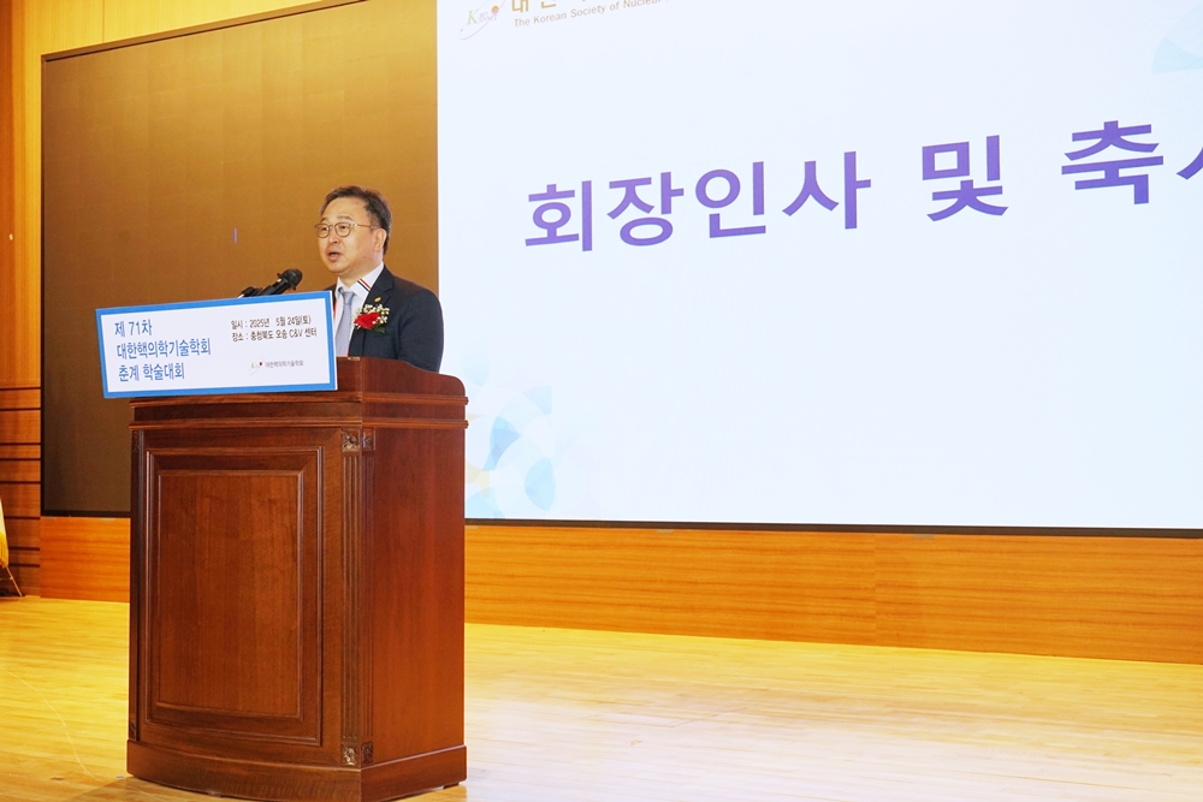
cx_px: 602
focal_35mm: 50
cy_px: 401
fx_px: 1671
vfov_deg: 27.0
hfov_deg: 39.6
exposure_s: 1/60
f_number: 9
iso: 400
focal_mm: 50
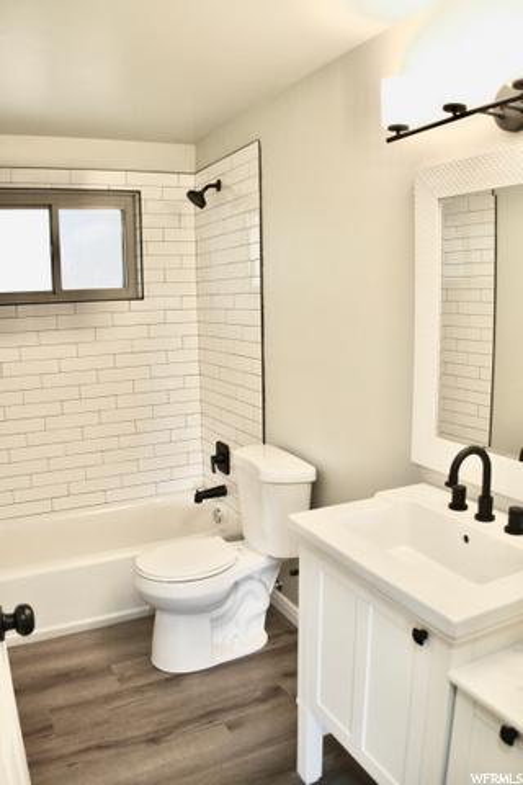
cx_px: 262
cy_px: 392
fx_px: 719
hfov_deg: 40.0
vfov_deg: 57.2
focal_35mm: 33
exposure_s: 1/80
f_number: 4.5
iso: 400
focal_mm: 22
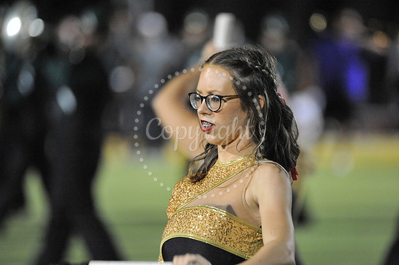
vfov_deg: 2.7
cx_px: 200
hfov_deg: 4.1
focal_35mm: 500
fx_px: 5538
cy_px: 132
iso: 6400
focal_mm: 500
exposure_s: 1/160
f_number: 6.3
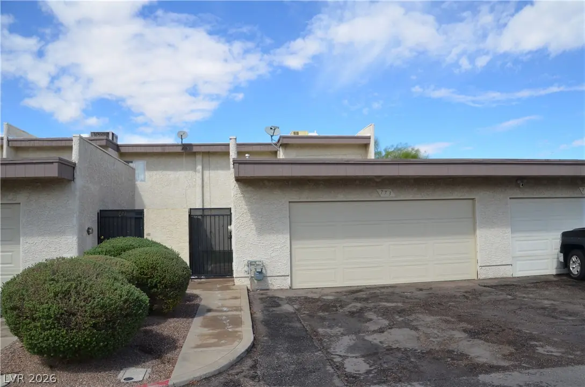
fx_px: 486
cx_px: 292
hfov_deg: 62.0
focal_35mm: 30
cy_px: 194
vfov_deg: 43.4
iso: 100
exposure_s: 1/320
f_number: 9
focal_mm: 20
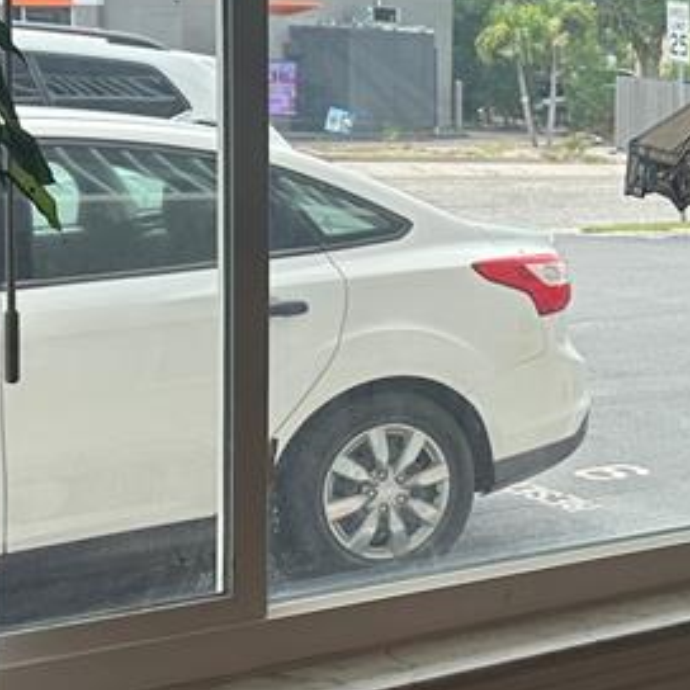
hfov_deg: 20.3
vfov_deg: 21.6
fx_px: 1804
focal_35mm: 80
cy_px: 289
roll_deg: -1.9
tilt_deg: -7.0
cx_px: 819
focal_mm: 6.86
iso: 80
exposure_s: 1/1227
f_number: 1.78
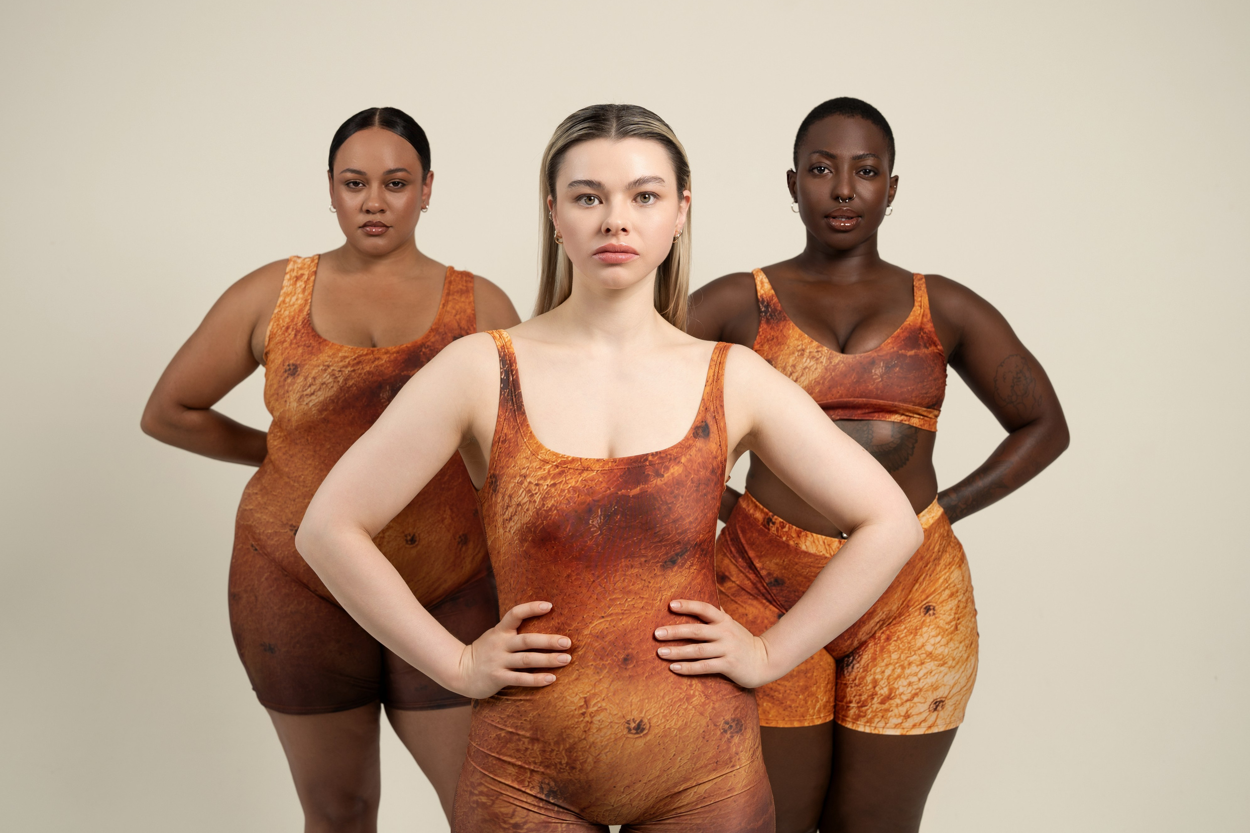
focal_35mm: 36
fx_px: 1250
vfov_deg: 36.9
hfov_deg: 53.1
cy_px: 425
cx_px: 608
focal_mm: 35
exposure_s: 1/250
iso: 100
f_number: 5.6
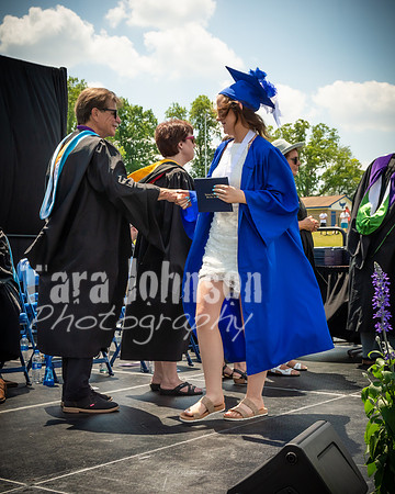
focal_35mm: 57
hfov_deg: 26.6
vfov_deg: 33.0
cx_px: 198
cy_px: 247
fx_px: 834
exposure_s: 1/800
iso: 200
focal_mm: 27
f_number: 7.1
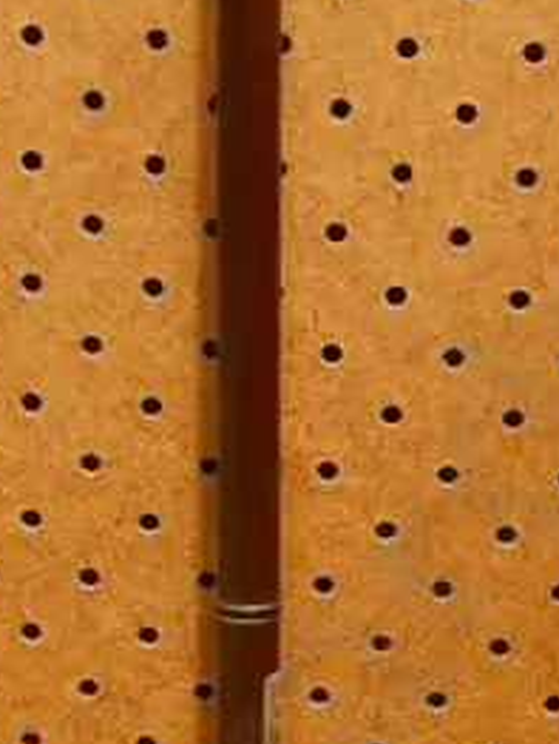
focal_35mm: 133
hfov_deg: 11.2
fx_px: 2859
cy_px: 787
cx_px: 277
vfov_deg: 14.5
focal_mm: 17
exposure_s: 1/80
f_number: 4.1
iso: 3200
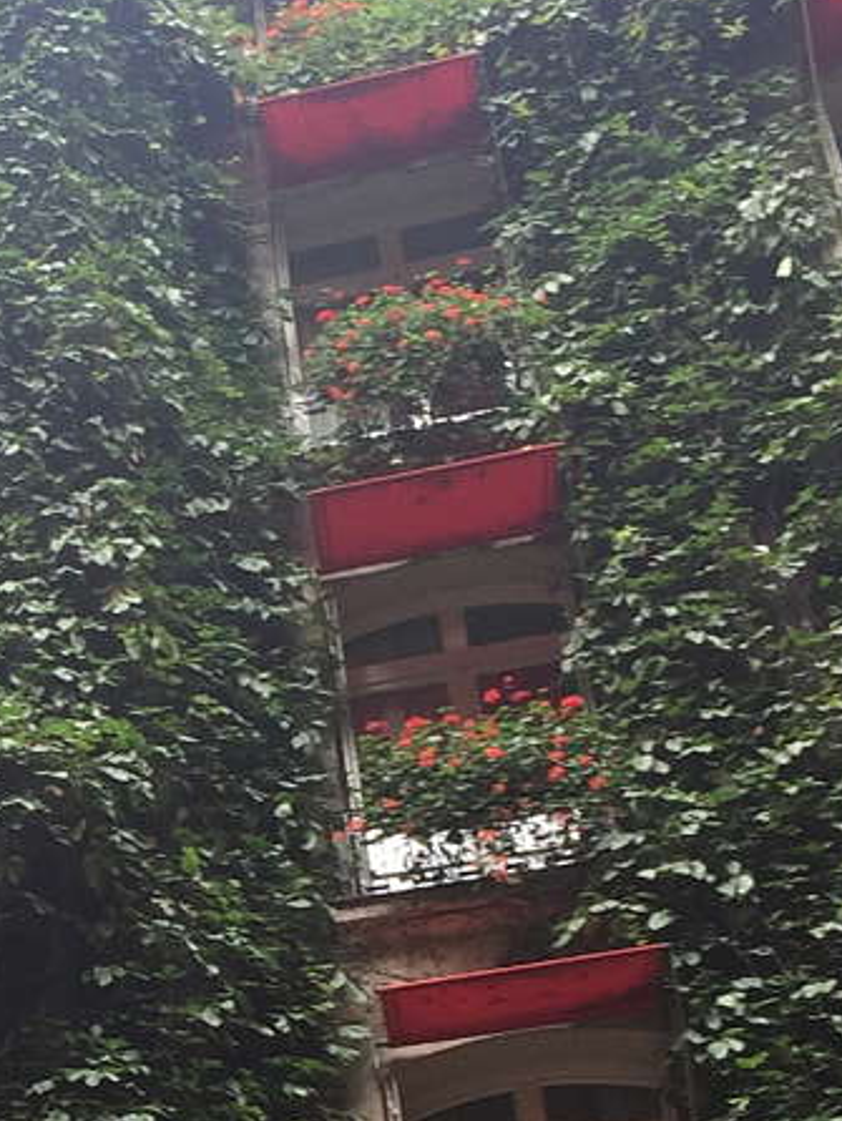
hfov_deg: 13.6
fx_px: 3370
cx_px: -317
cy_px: 1269
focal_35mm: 104
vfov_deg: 18.1
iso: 32
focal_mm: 4.15
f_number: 2.2
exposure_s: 1/110
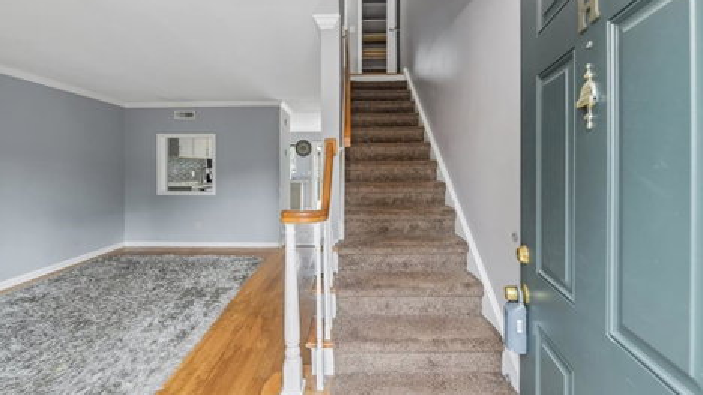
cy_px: 170
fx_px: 280
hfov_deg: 103.0
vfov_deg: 70.2
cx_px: 348
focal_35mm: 15
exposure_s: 1/10
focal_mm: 14
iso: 400
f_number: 8
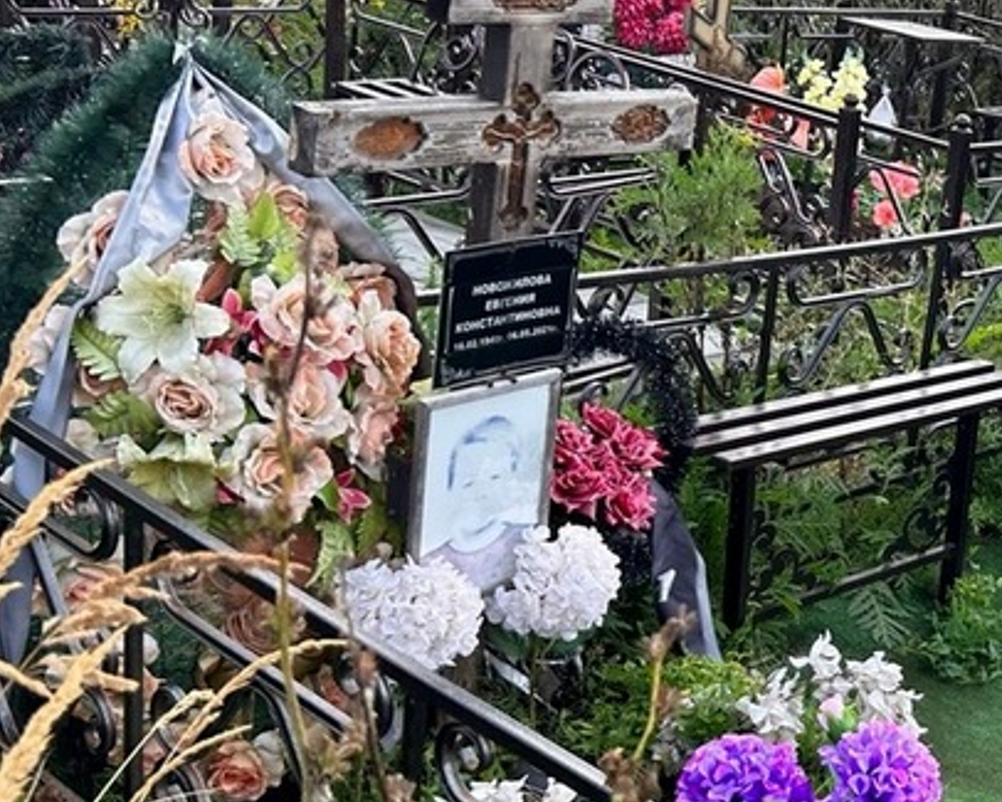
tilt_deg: -21.2
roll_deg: -5.5
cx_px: 1066
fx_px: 1898
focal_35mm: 64
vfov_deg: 23.8
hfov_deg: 27.4
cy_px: 506
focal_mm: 5.7
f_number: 1.5
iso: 50
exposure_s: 1/723
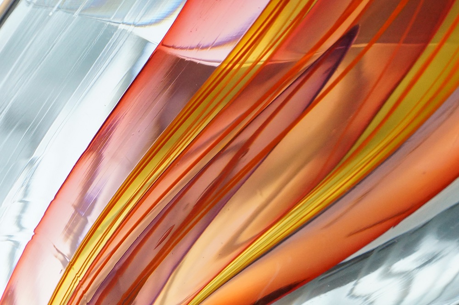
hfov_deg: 27.0
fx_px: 956
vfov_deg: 18.2
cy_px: 152
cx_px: 230
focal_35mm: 75
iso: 800
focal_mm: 50
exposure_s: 1/250
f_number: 7.1
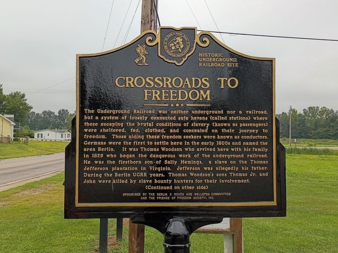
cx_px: 169
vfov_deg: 48.2
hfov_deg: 61.7
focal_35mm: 29
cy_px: 126
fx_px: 283
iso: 101
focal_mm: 4.27
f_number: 1.8
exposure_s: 1/676
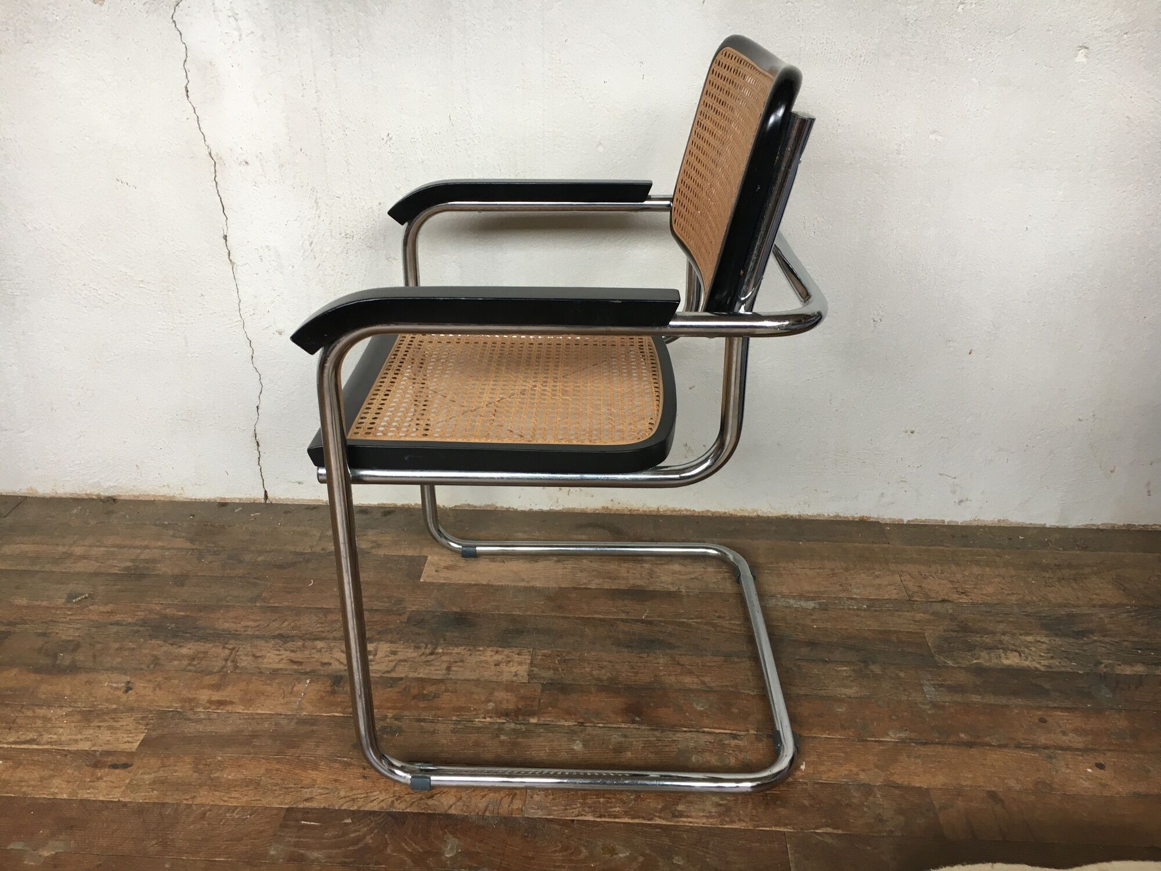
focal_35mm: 29
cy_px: 436
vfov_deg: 48.2
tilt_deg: -27.1
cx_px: 580
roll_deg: -1.2
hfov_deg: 61.7
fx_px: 973
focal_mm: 4.15
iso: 25
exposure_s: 1/33
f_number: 2.2
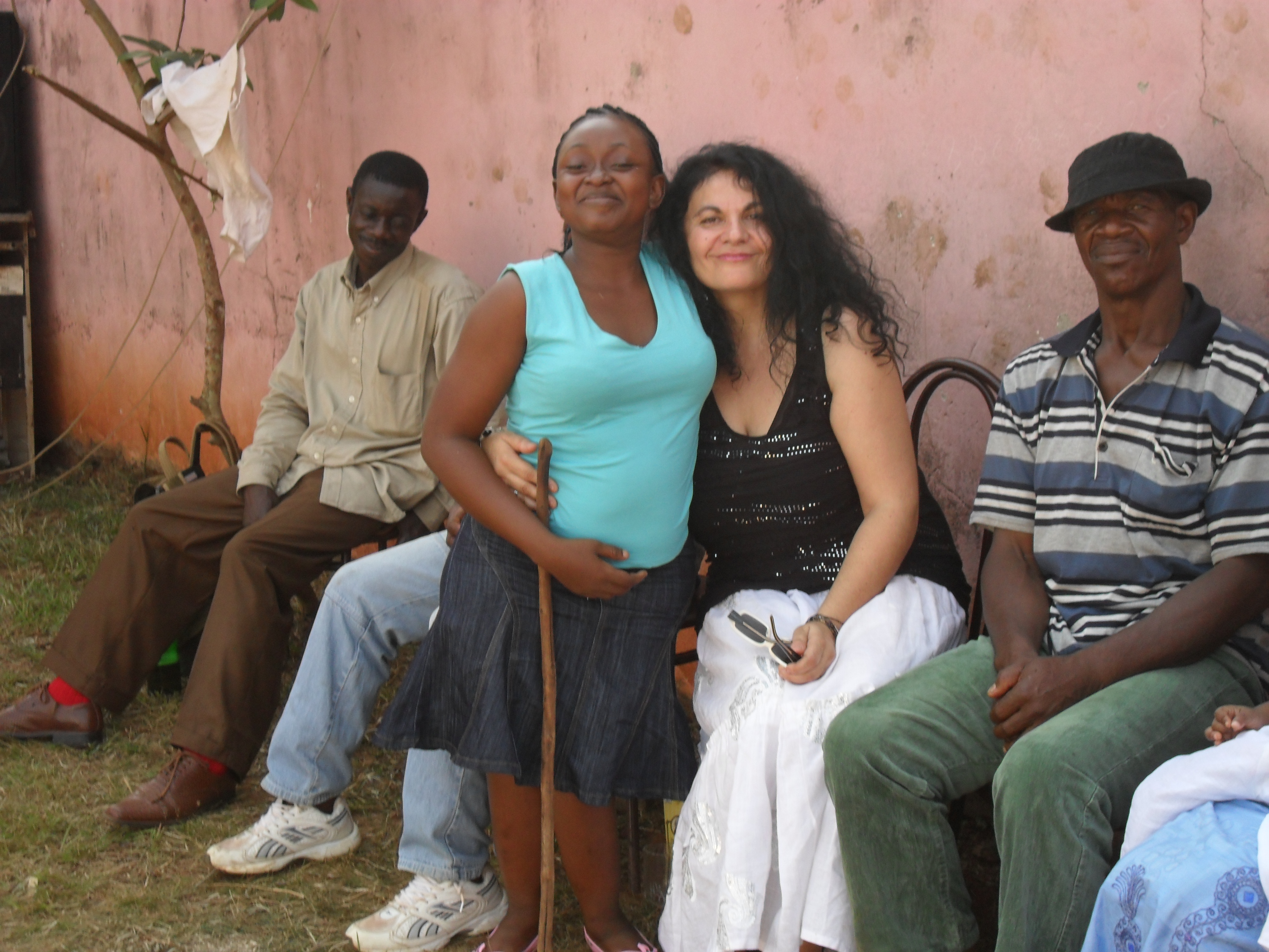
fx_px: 2090
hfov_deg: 33.8
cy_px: 476
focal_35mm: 57
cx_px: 634
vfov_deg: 25.7
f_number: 4.3
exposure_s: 1/125
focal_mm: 10.1
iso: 100
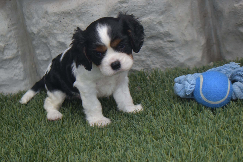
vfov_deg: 17.5
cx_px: 122
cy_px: 81
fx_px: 526
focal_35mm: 78
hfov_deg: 26.0
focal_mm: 52
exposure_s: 1/200
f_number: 5.6
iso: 200
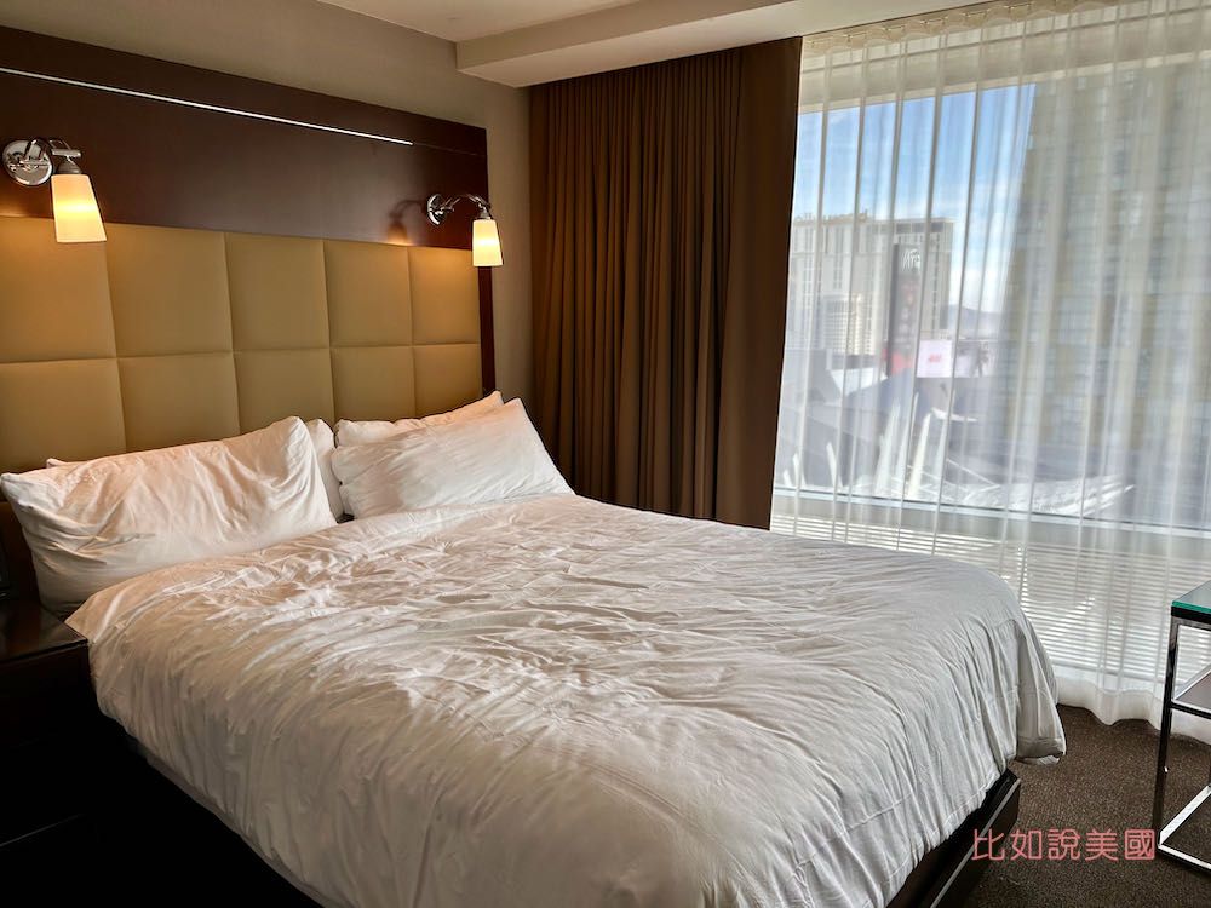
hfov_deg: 71.6
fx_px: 840
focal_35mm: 24
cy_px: 454
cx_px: 606
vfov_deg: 56.8
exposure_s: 1/242
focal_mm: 6.86
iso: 64
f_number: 1.78
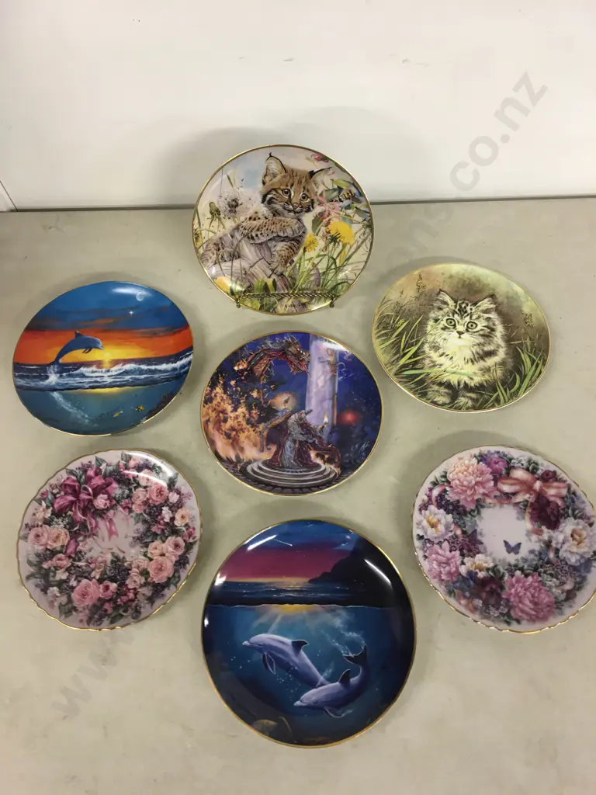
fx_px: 666
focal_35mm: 29
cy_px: 398
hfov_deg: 48.2
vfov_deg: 61.7
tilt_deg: -61.3
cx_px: 298
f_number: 2.2
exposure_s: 1/17
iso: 40
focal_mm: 4.15
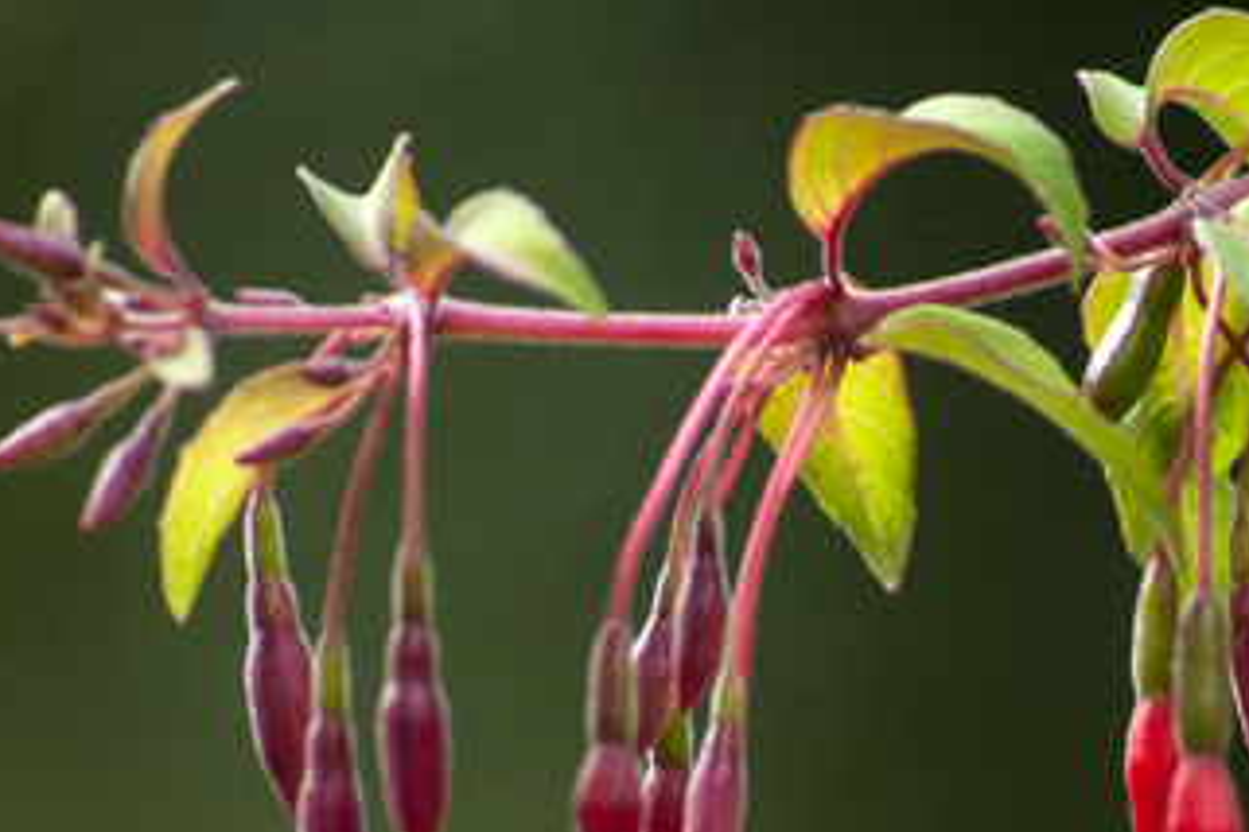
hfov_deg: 2.2
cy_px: 966
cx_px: 1198
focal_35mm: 934
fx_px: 32402
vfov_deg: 1.5
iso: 100
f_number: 5.6
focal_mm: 250
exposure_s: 1/125
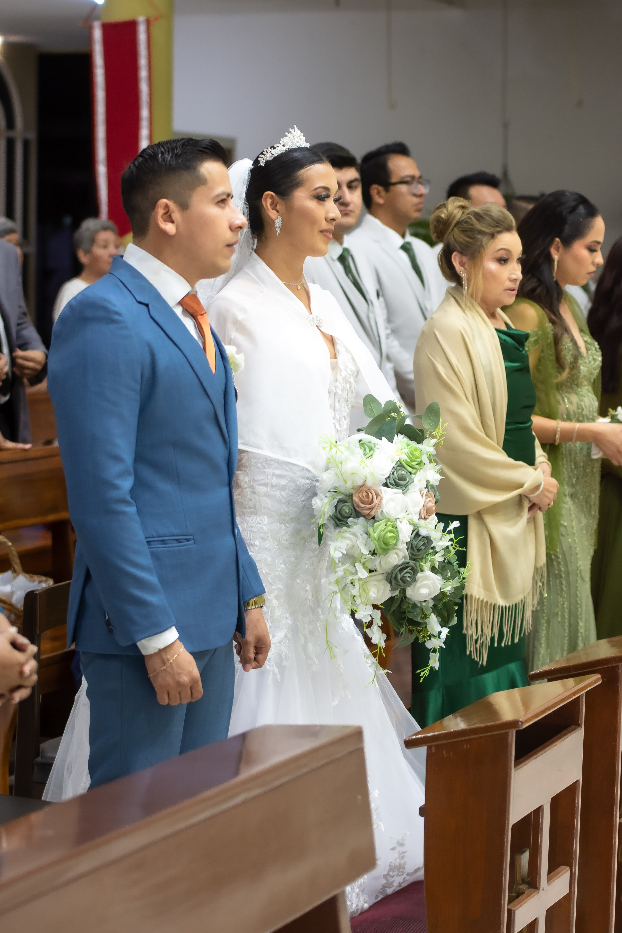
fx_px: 2721
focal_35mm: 105
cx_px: 311
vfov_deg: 19.5
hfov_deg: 13.0
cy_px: 466
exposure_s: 1/125
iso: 1600
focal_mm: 70
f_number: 3.5
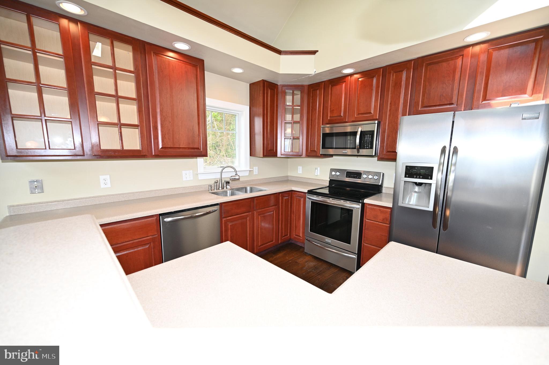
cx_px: 274
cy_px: 182
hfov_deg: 104.3
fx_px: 213
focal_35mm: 14
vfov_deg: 81.1
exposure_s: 1/160
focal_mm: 14
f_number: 4
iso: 560
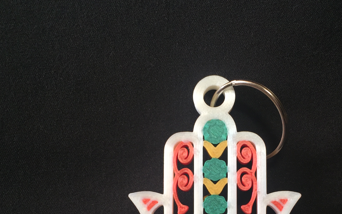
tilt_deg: -38.5
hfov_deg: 39.2
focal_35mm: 51
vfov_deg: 24.4
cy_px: 206
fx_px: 475
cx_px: 224
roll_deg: -0.8
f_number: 2.2
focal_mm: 4.15
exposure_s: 1/120
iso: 50
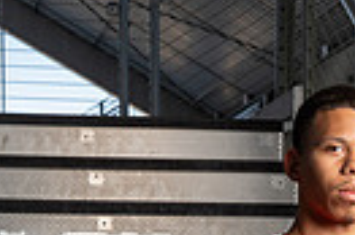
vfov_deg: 7.8
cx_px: 217
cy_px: 567
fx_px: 1596
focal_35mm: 162
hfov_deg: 12.7
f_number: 8
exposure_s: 1/250
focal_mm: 47
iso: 250
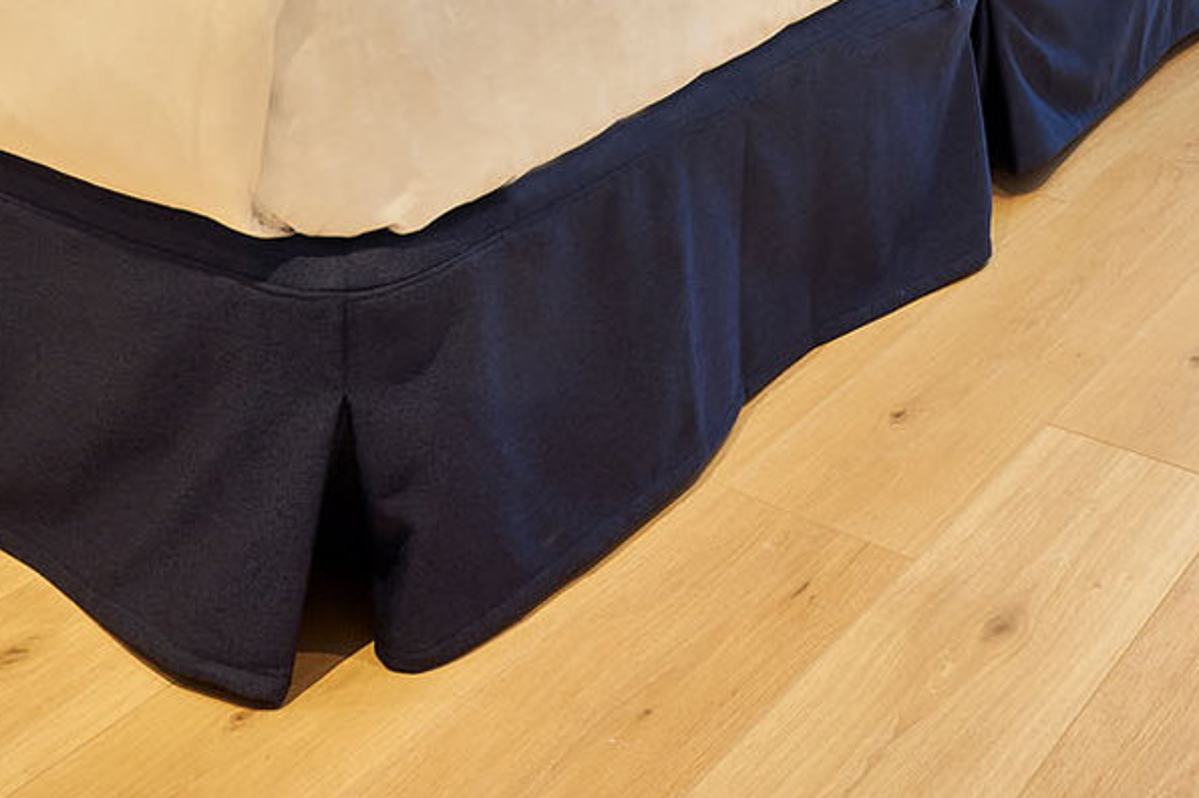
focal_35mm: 55
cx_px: 791
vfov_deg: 20.0
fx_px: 1831
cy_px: -513
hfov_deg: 35.9
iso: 100
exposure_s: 1
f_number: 11
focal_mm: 16
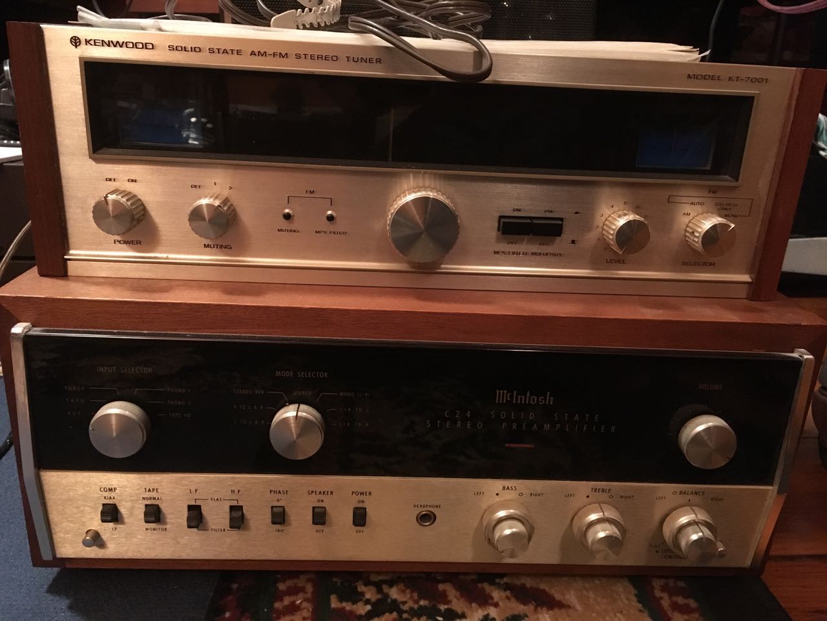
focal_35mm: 29
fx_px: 693
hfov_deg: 61.7
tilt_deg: -18.6
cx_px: 414
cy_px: 310
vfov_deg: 48.2
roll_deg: -1.4
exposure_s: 1/15
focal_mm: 4.15
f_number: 2.2
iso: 500
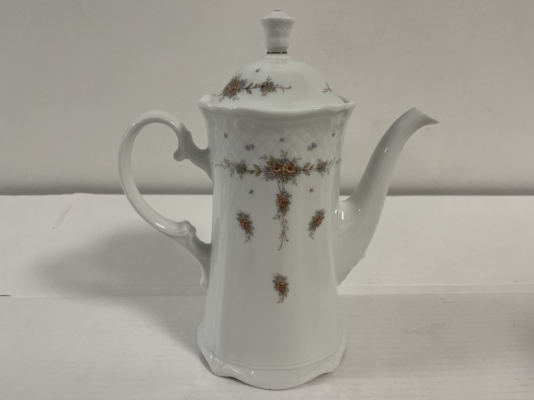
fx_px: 386
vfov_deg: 54.9
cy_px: 200
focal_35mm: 25
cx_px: 267
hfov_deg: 69.4
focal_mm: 5.1
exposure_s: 1/100
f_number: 1.6
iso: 125
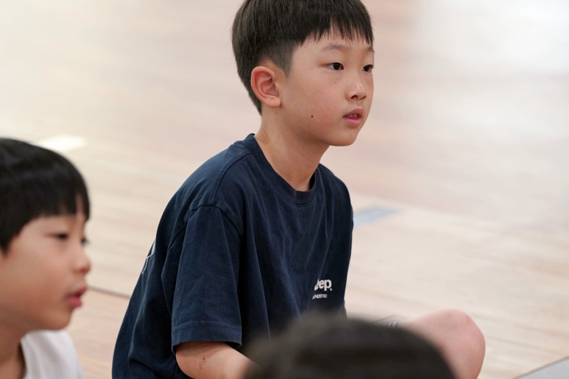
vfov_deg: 5.9
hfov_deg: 8.8
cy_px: 180
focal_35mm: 233
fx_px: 3682
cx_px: 278
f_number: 4
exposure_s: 1/250
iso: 2000
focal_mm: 200
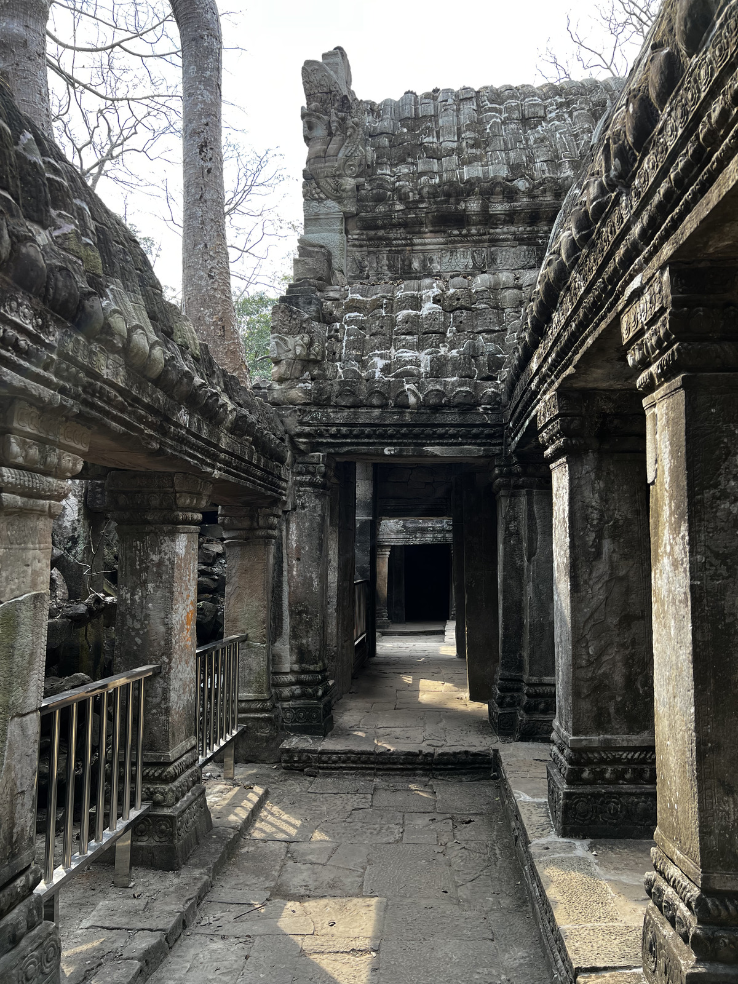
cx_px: 369
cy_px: 492
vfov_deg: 67.3
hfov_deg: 53.1
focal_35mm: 26
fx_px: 739
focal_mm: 5.7
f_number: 1.5
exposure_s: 1/448
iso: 50
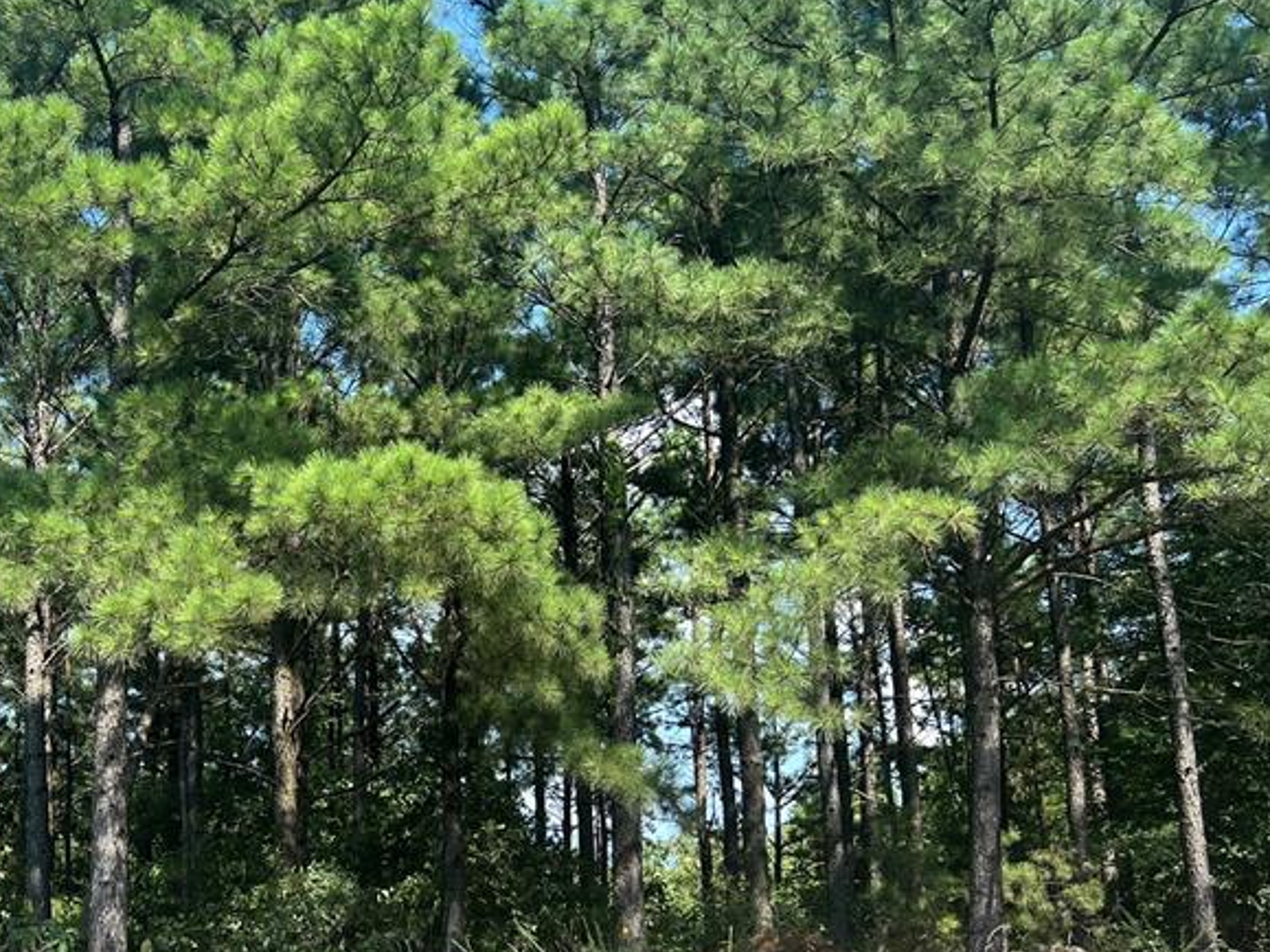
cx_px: 257
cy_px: 588
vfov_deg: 31.4
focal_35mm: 46
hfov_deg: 39.6
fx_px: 1687
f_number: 1.5
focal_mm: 5.7
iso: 50
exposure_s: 1/1553
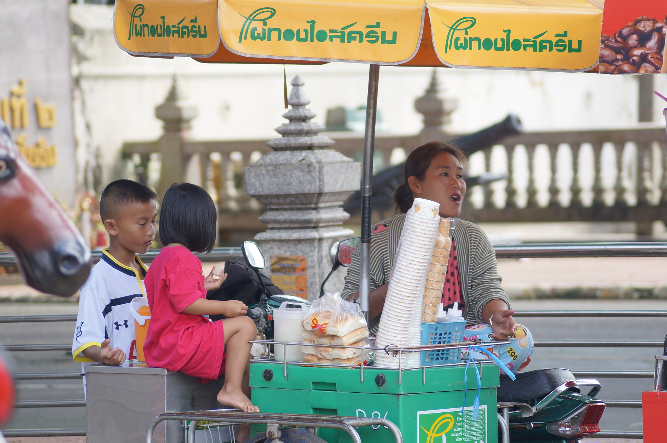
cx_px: 370
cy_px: 210
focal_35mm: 250
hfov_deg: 8.2
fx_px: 4627
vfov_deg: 5.5
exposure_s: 1/250
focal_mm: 150
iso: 200
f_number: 4.5
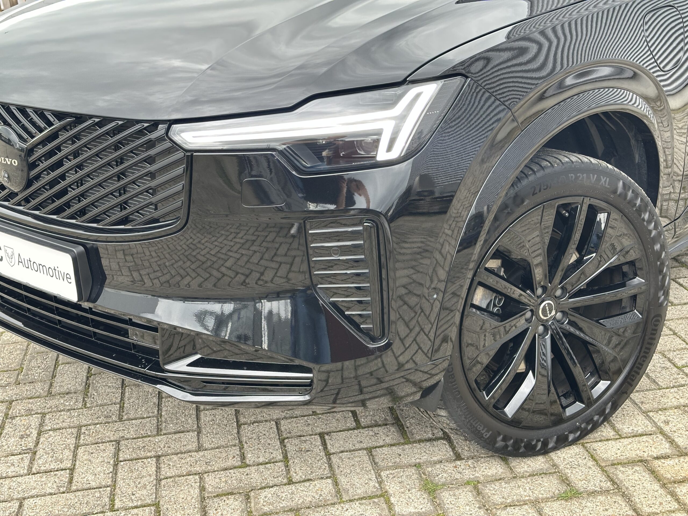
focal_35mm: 48
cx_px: 344
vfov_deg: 30.3
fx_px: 954
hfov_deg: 39.7
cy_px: 258
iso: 64
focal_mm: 6.86
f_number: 1.78
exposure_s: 1/121
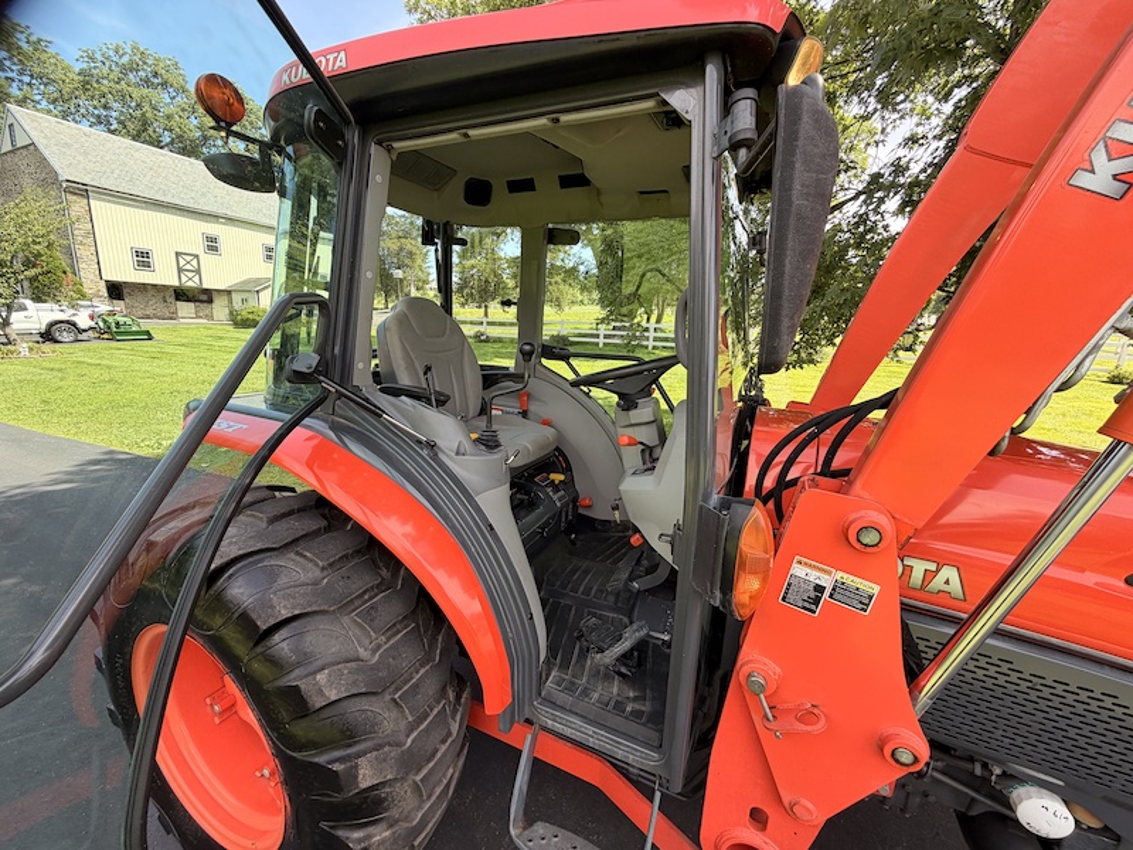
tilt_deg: -11.3
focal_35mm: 14
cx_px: 566
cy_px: 425
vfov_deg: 85.7
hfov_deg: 102.1
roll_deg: -2.8
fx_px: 458
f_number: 2.2
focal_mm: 2.22
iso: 40
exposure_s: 1/166
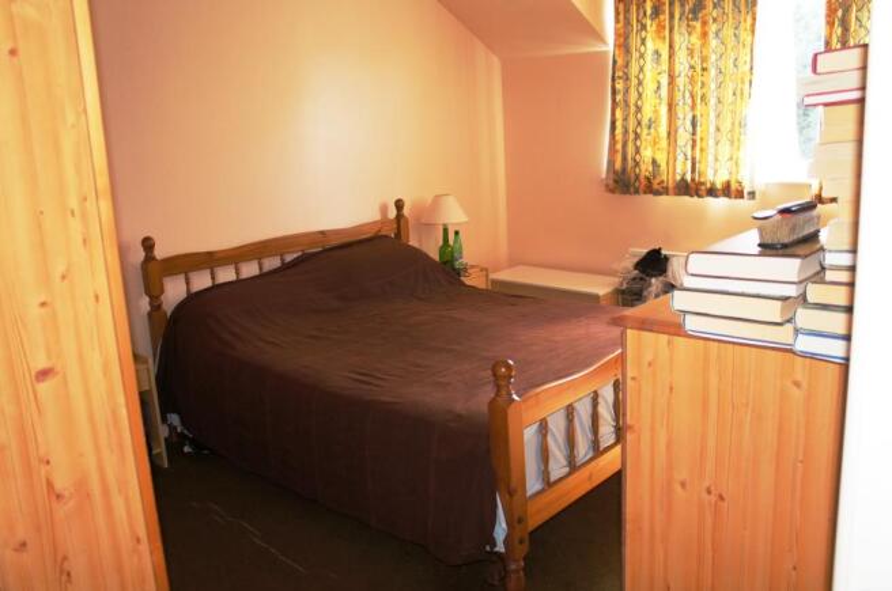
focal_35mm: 30
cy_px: 296
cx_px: 446
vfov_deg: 43.5
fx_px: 742
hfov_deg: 62.0
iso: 800
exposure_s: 1/60
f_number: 3.5
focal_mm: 20
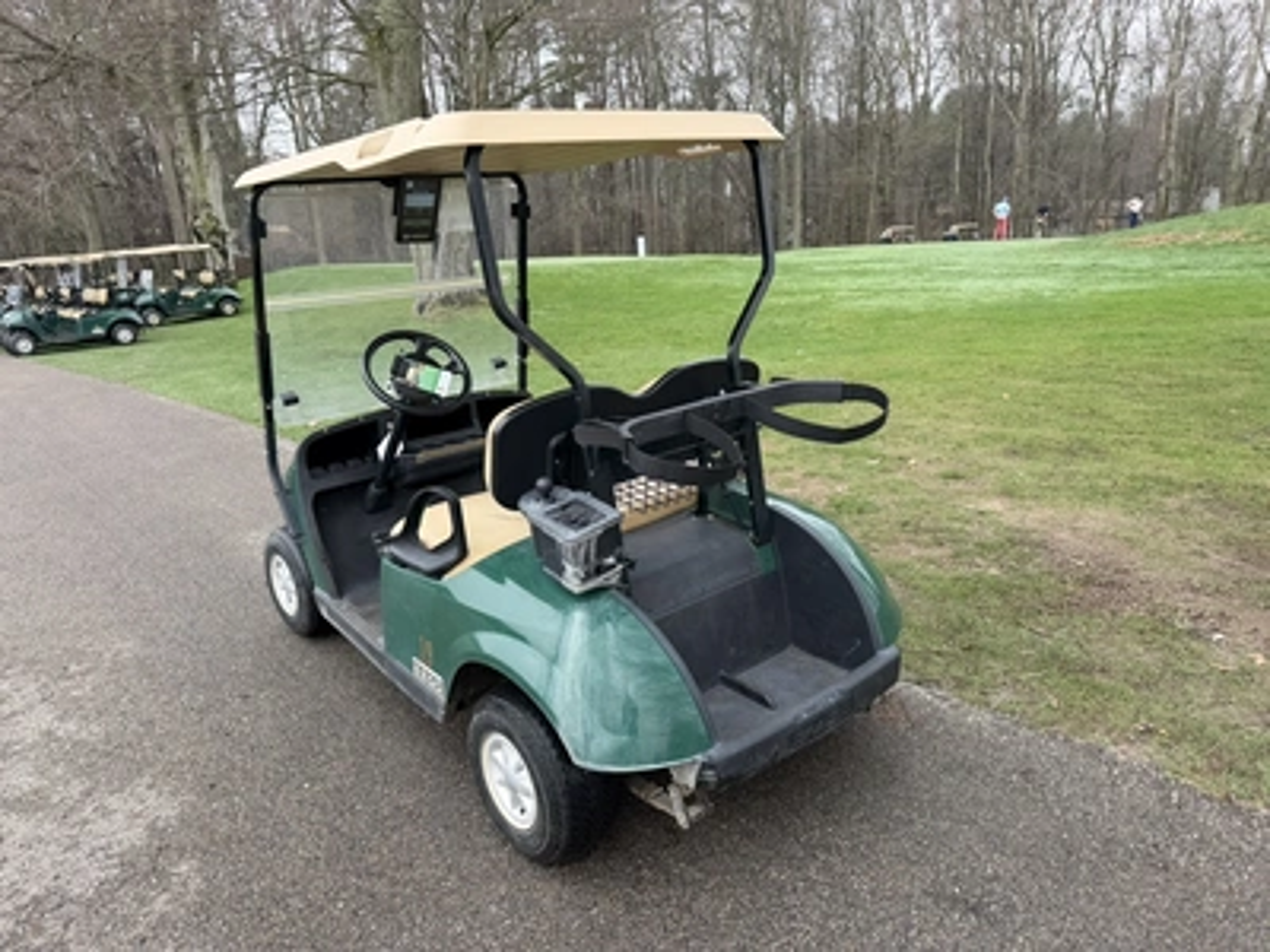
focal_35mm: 24
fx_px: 881
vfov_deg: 56.8
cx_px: 635
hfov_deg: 71.6
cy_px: 476
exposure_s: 1/909
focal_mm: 6.76
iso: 80
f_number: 1.78
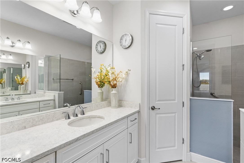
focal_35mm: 16
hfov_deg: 96.7
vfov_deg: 73.7
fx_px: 108
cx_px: 122
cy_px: 82
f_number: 8
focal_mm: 16
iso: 400
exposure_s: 1/40
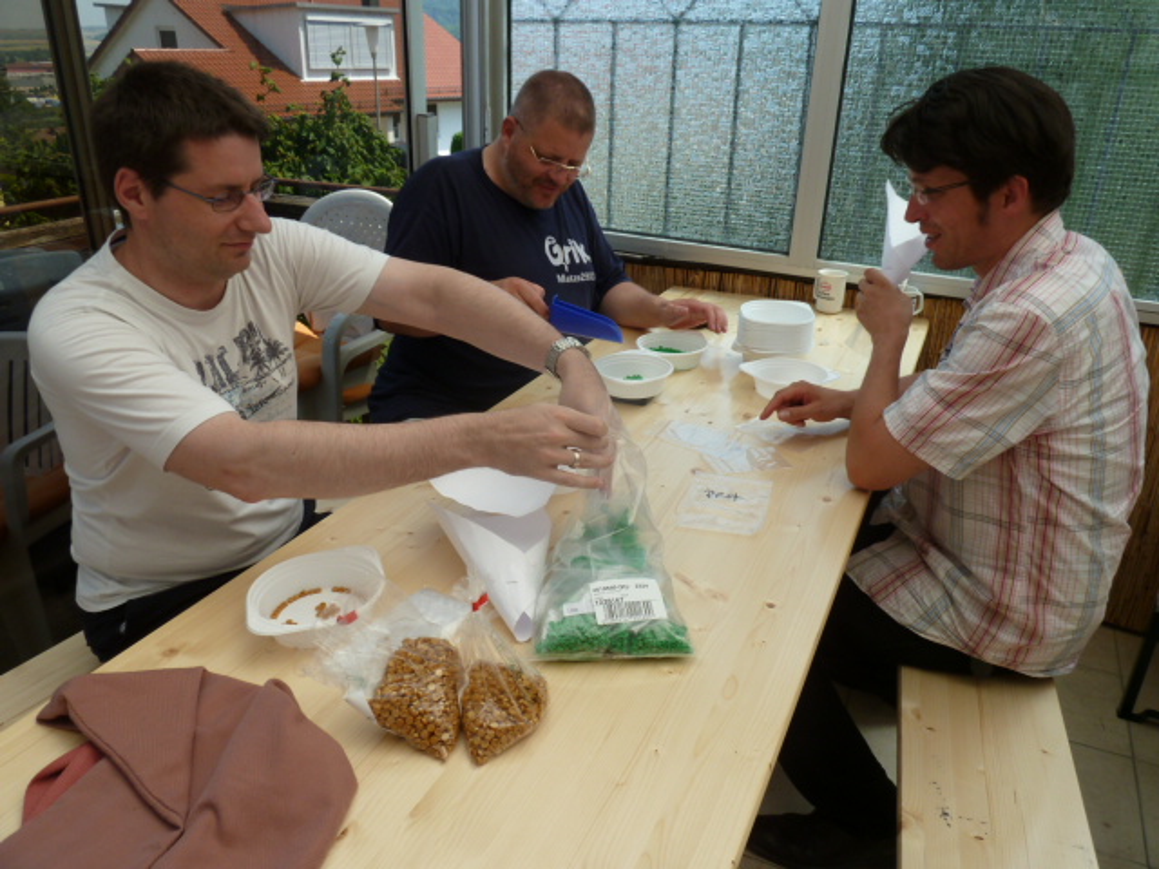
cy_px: 434
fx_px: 837
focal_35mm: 25
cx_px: 580
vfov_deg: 54.9
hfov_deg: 69.4
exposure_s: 1/320
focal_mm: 4.1
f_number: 4
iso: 80
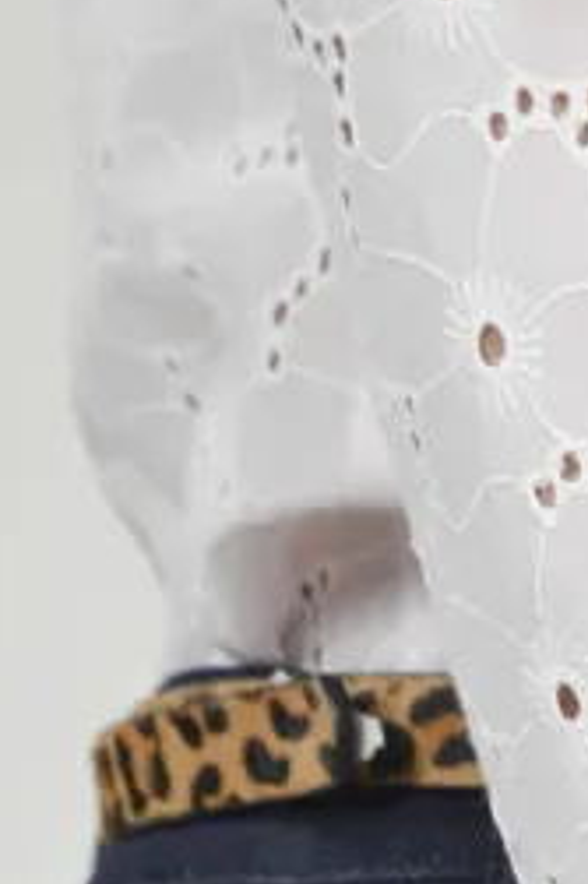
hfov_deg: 2.9
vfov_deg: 4.3
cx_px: 1063
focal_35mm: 478
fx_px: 11726
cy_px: 1800
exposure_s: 1/125
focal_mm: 100
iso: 200
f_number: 10
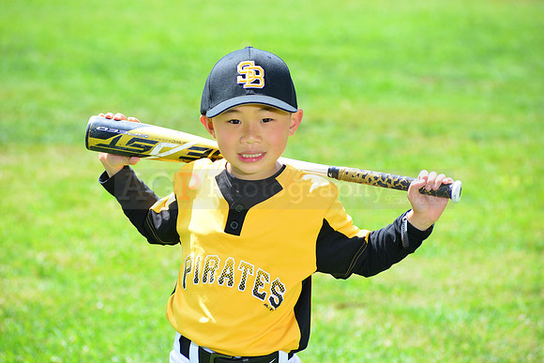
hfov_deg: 10.3
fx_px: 3023
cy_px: 182
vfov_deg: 6.9
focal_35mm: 200
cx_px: 272
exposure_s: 1/200
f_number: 8
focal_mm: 200
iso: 200
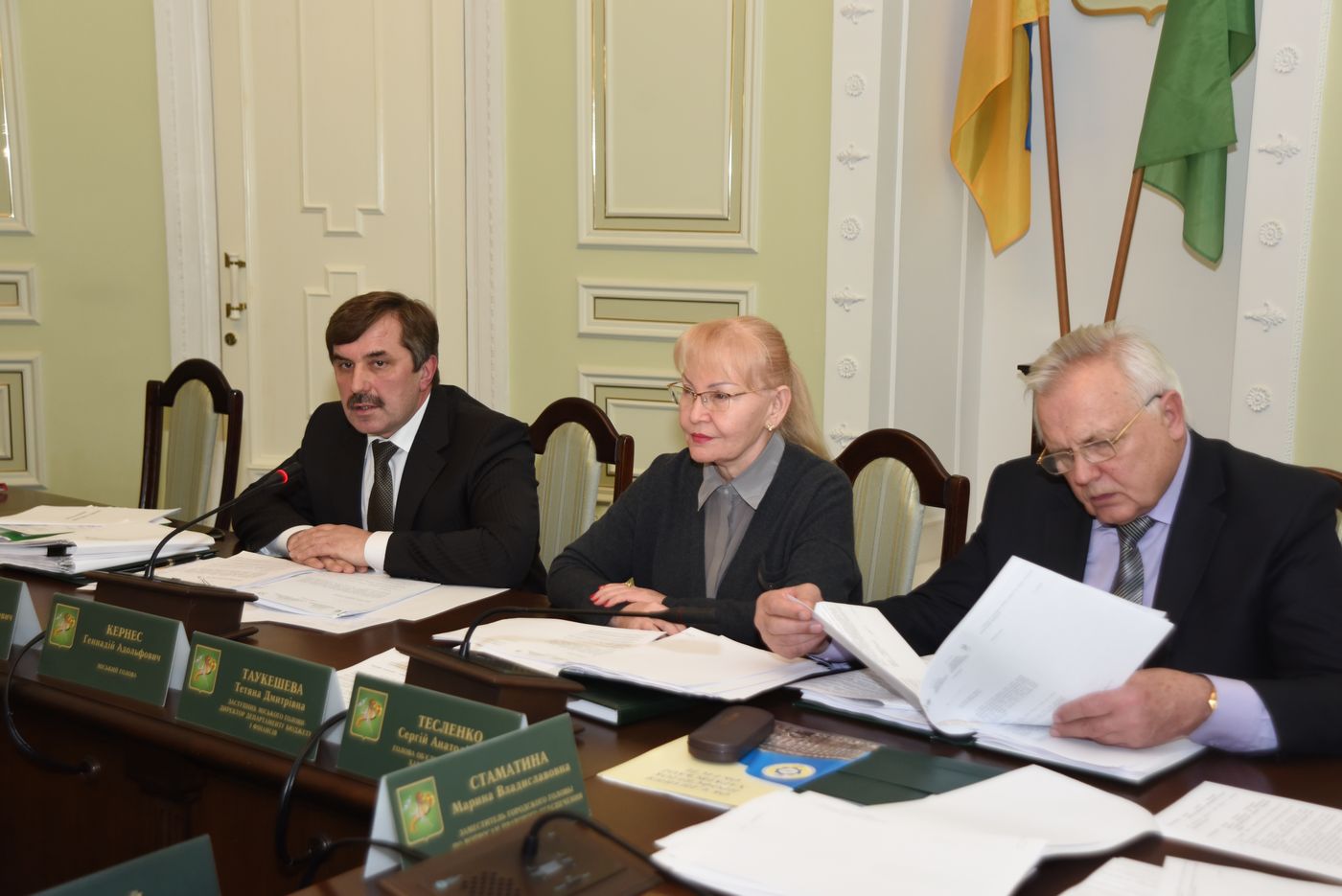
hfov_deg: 41.1
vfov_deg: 28.1
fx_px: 1790
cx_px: 671
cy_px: 448
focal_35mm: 48
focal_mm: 48
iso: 1000
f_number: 4.5
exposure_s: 1/200
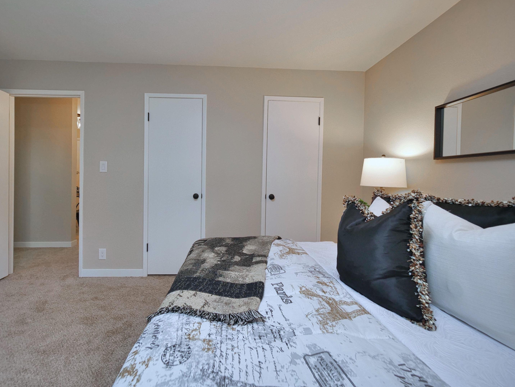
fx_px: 223
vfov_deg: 81.7
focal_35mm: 15
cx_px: 242
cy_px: 182
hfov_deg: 98.1
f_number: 2.8
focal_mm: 7
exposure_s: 1/160
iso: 800
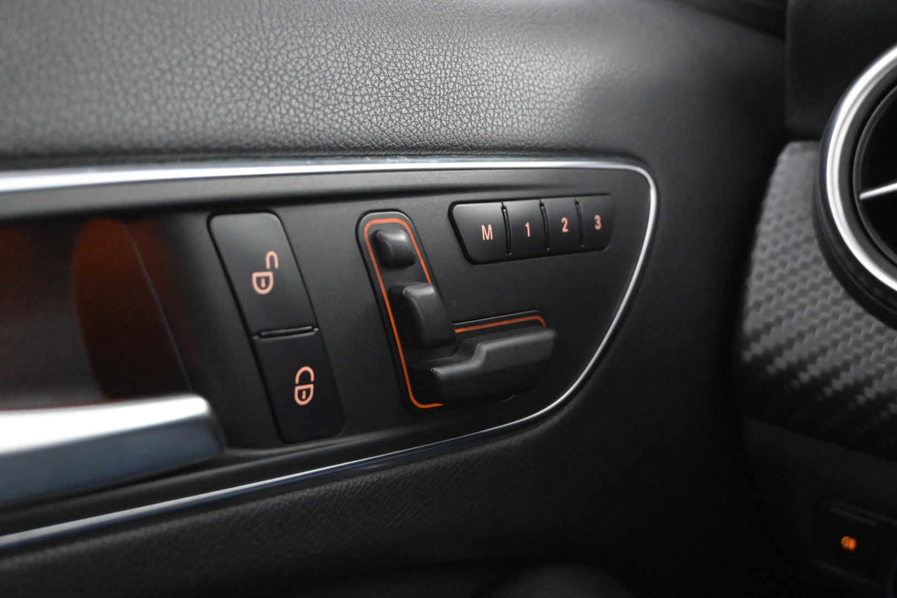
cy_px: 299
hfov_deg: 51.3
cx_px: 448
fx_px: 934
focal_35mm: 38
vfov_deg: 35.5
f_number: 4.2
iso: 7200
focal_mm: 25
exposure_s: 1/40
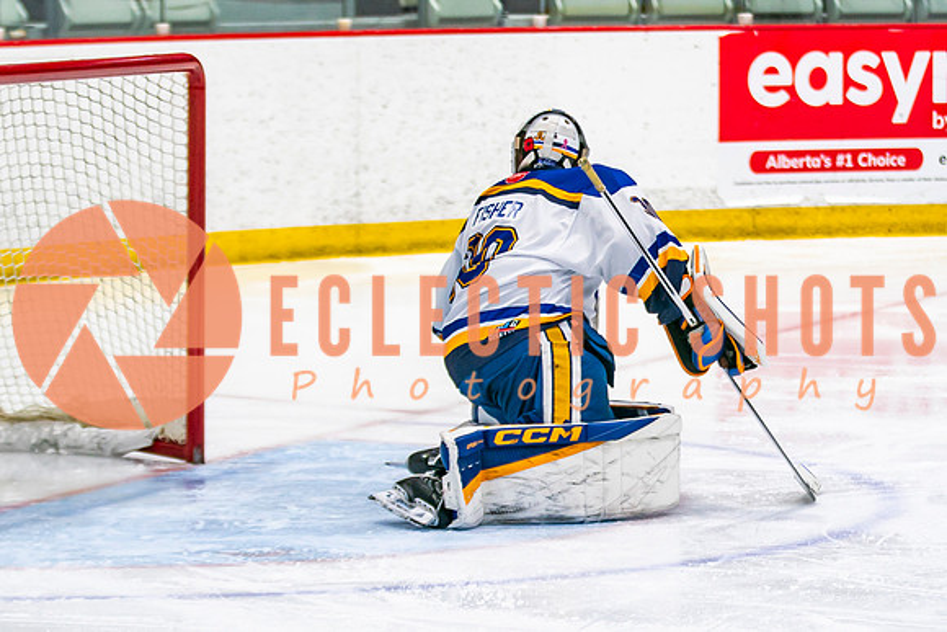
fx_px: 5745
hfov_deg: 9.4
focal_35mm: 218
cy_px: 332
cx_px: 596
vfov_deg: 6.3
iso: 400
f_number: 2.8
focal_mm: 95
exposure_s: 1/640
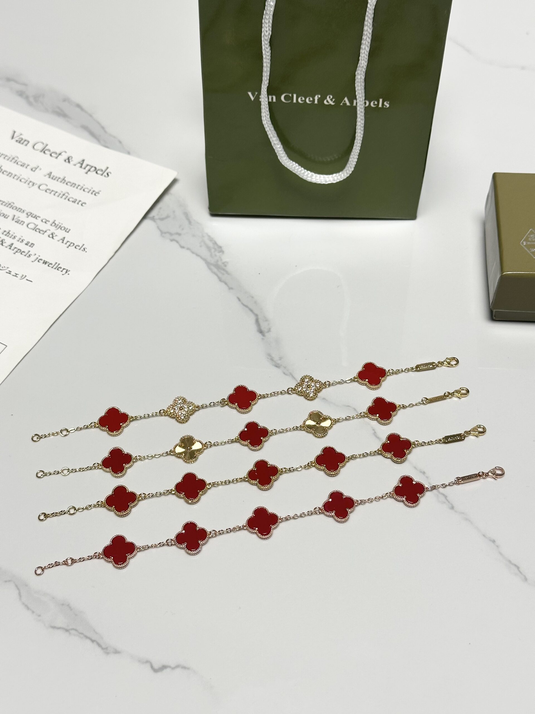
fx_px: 989
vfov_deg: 39.7
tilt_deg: -53.2
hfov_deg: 30.3
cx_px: 268
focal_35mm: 48
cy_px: 357
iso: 50
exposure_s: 1/100
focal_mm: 6.86
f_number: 1.78
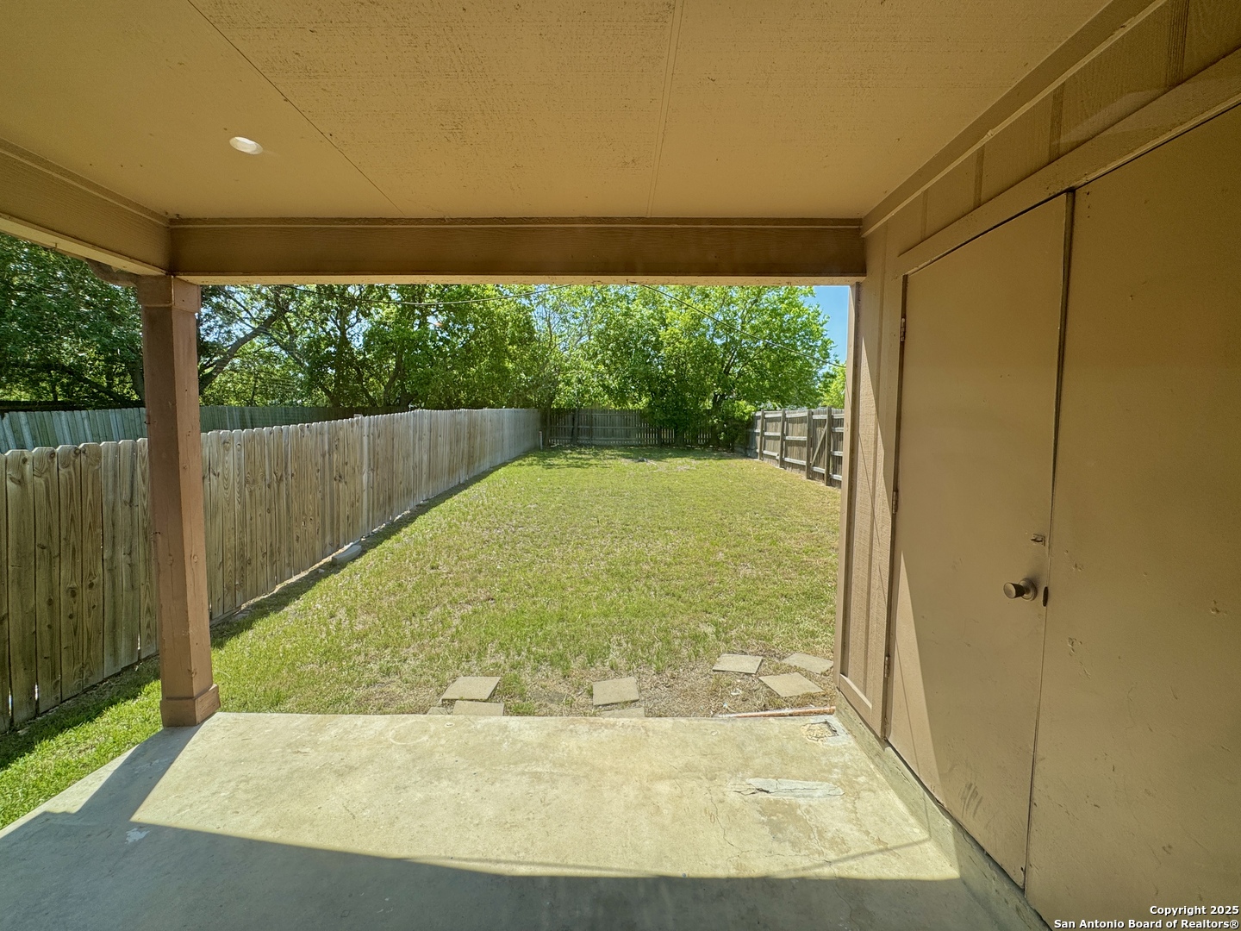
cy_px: 466
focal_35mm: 14
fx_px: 502
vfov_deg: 85.7
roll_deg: -0.2
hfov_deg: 102.1
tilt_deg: -4.1
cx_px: 620
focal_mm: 2.22
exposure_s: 1/552
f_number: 2.2
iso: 40
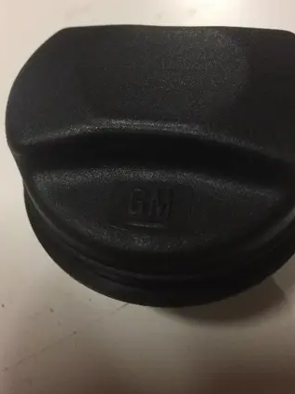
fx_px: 375
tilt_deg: -53.3
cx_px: 145
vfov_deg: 55.3
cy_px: 179
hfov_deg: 42.9
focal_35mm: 33
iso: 250
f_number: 2.2
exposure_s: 1/20
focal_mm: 4.15
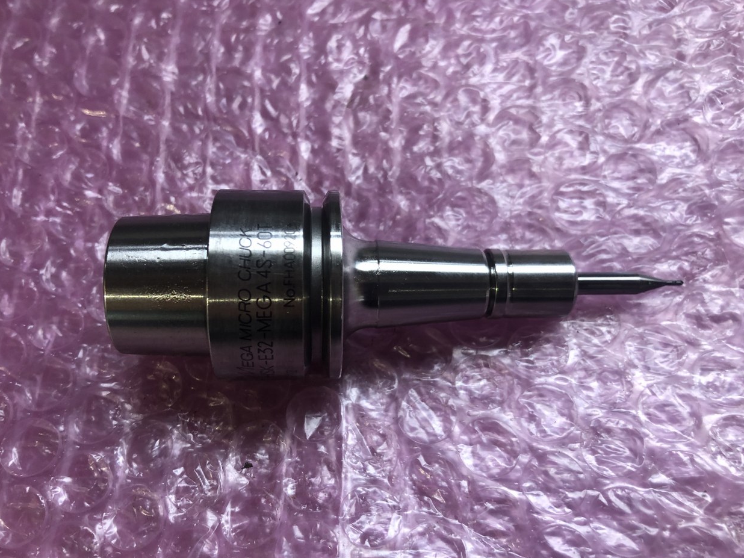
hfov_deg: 61.7
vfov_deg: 48.2
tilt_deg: -65.3
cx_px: 364
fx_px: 623
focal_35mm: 29
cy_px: 275
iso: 40
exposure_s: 1/24
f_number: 1.8
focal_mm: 3.99
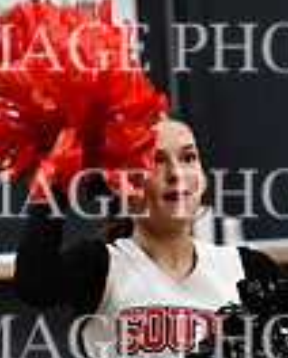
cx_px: 154
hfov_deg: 1.6
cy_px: 412
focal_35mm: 988
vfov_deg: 2.0
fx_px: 10503
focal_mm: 160
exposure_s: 1/500
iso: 4000
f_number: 4
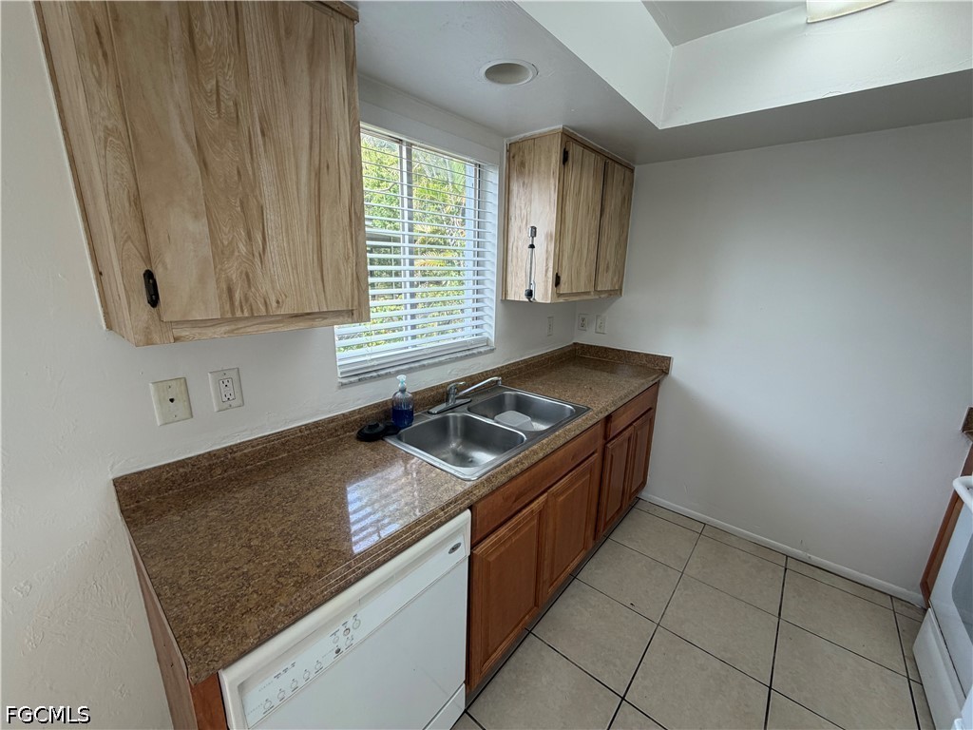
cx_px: 486
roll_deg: -1.4
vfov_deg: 85.7
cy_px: 365
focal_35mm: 14
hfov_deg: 102.1
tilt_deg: -14.0
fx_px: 394
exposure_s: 1/121
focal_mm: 2.22
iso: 64
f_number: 2.2
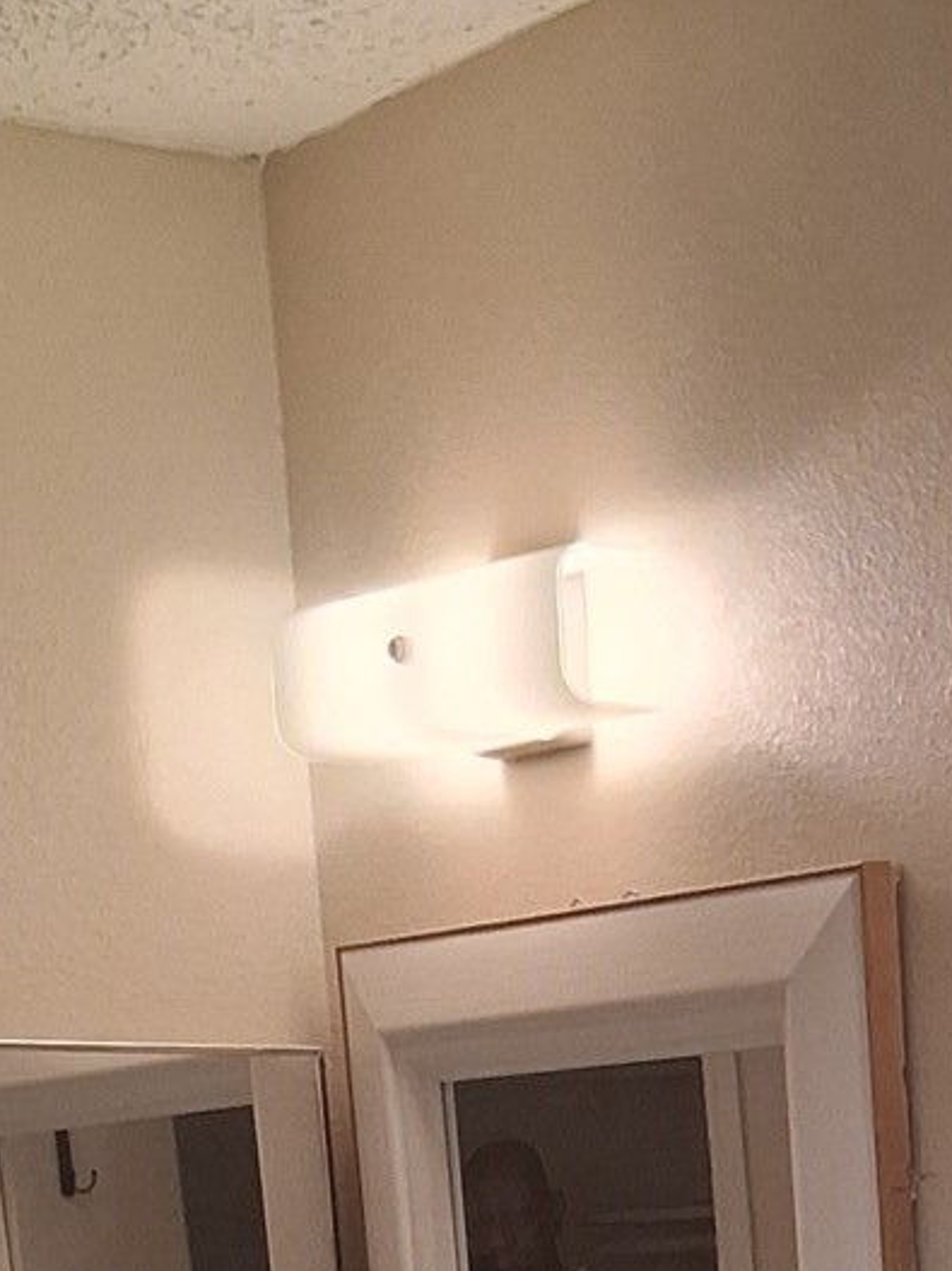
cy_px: 2036
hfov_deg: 14.3
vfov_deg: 17.1
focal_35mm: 101
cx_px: 1039
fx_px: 3705
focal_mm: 3.98
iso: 400
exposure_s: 1/60
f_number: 1.8
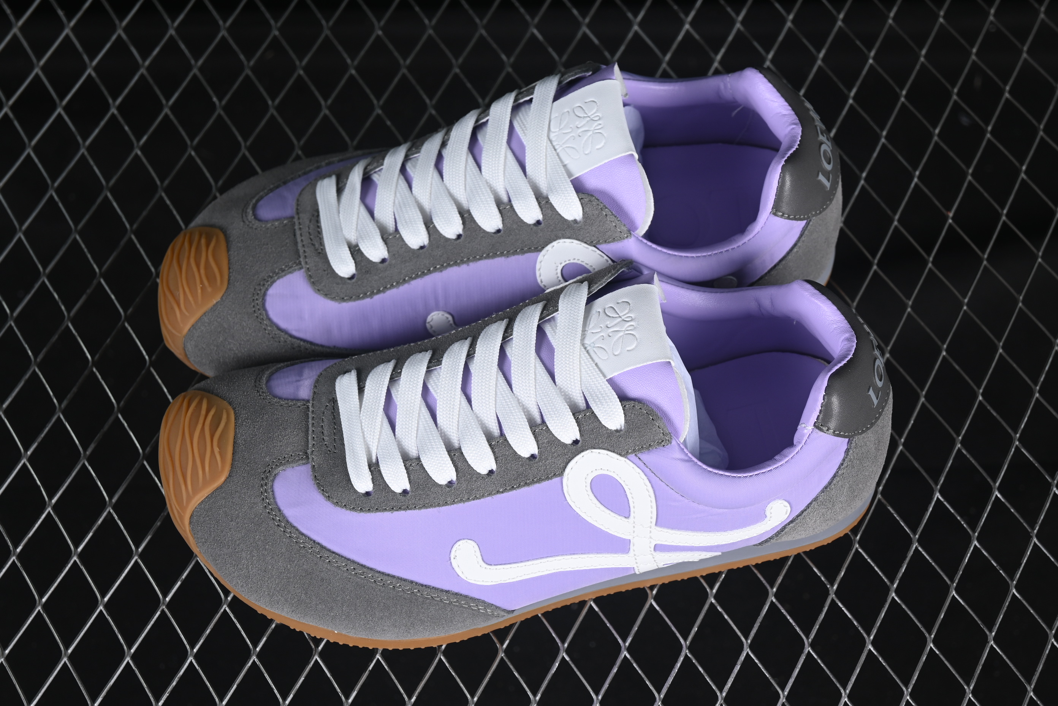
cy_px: 353
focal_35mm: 75
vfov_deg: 18.2
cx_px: 529
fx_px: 2204
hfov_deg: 27.0
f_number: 7.1
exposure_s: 1/80
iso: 160
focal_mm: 50
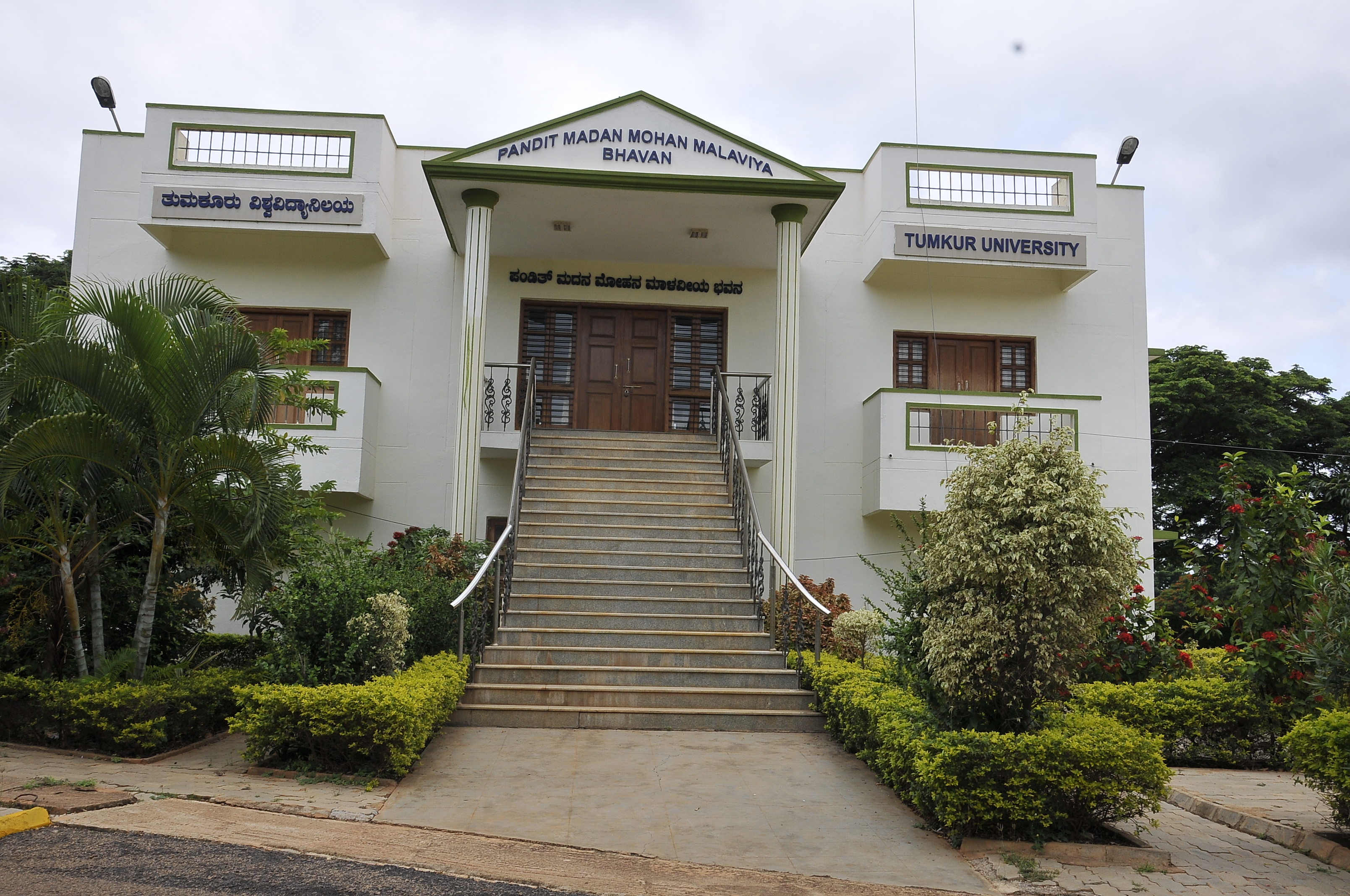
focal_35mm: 33
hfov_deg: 57.3
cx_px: 675
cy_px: 448
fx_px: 1236
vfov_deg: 39.9
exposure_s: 1/200
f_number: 13
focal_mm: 22
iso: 250
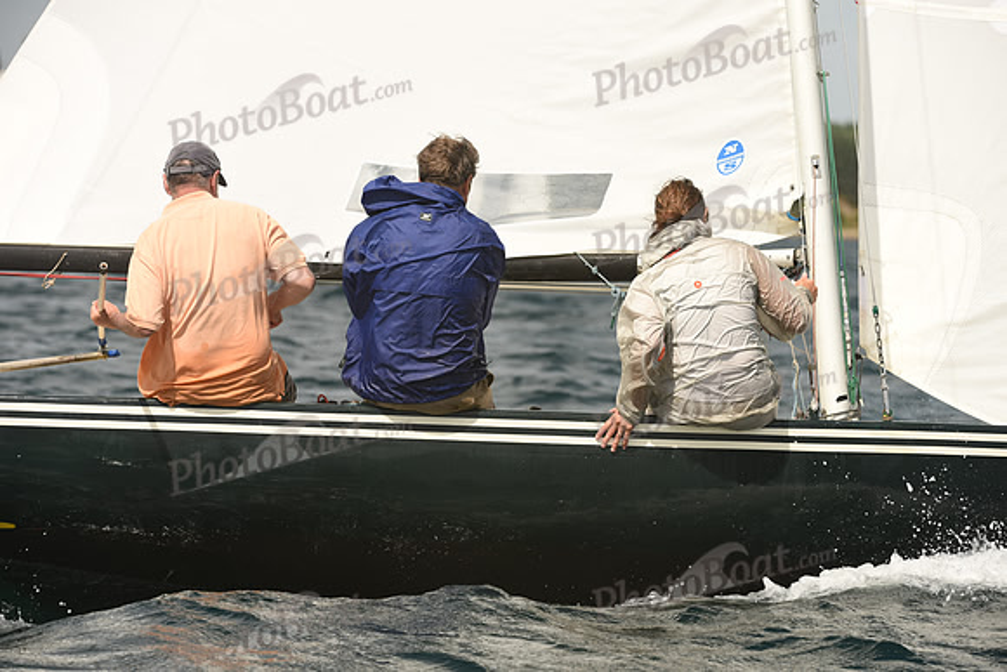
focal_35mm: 220
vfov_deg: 6.2
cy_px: 336
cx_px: 504
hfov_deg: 9.4
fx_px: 6155
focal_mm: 220
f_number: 5.6
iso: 250
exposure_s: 1/1000
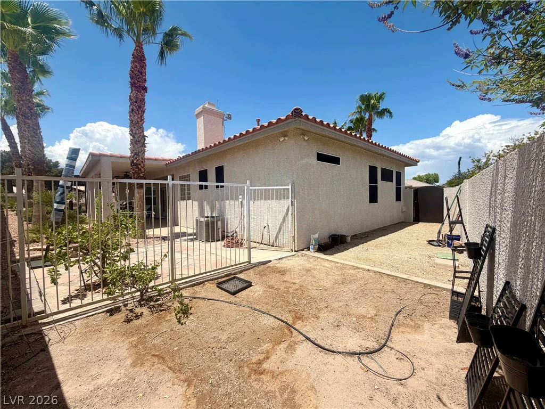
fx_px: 220
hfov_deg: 102.1
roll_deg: +0.8
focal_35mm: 14
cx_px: 272
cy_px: 204
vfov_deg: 85.7
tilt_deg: -2.5
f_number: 2.2
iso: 20
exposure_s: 1/1145
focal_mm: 2.22
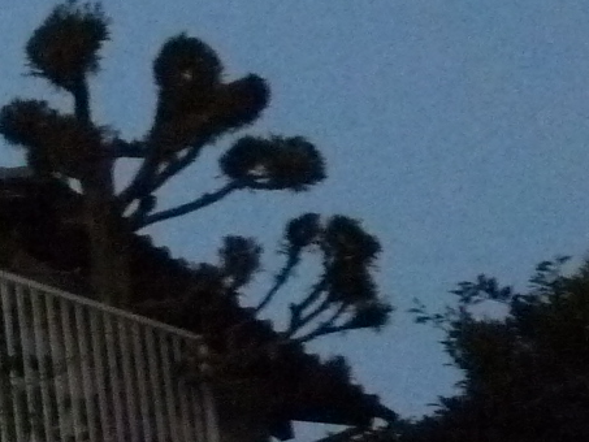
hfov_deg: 14.4
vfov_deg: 13.0
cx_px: -609
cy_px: 429
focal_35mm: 113
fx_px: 1923
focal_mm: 4.1
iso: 800
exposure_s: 1/30
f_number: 3.3
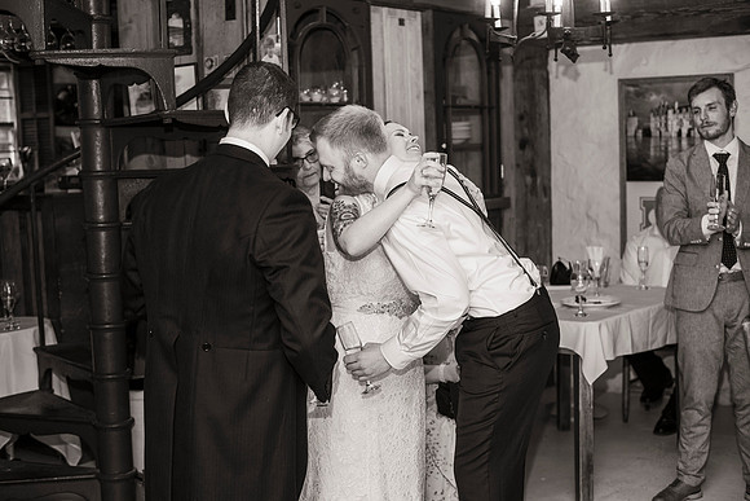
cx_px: 375
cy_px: 250
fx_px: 1042
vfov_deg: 27.0
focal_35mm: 50
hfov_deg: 39.6
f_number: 3.2
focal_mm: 50
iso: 500
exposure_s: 1/100
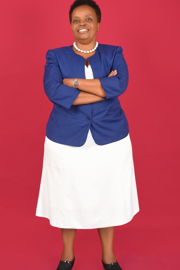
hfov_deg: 25.1
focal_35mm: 54
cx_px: 88
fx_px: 405
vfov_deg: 36.9
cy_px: 126
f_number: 5.6
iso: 100
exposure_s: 1/160
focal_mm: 28
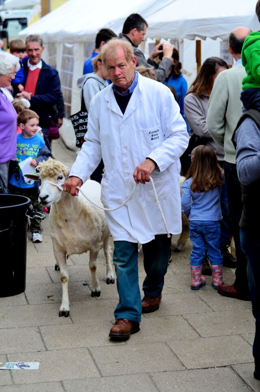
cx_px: 130
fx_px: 816
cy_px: 196
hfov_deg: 18.1
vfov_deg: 27.0
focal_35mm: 75
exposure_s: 1/800
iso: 200
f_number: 2.8
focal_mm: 50
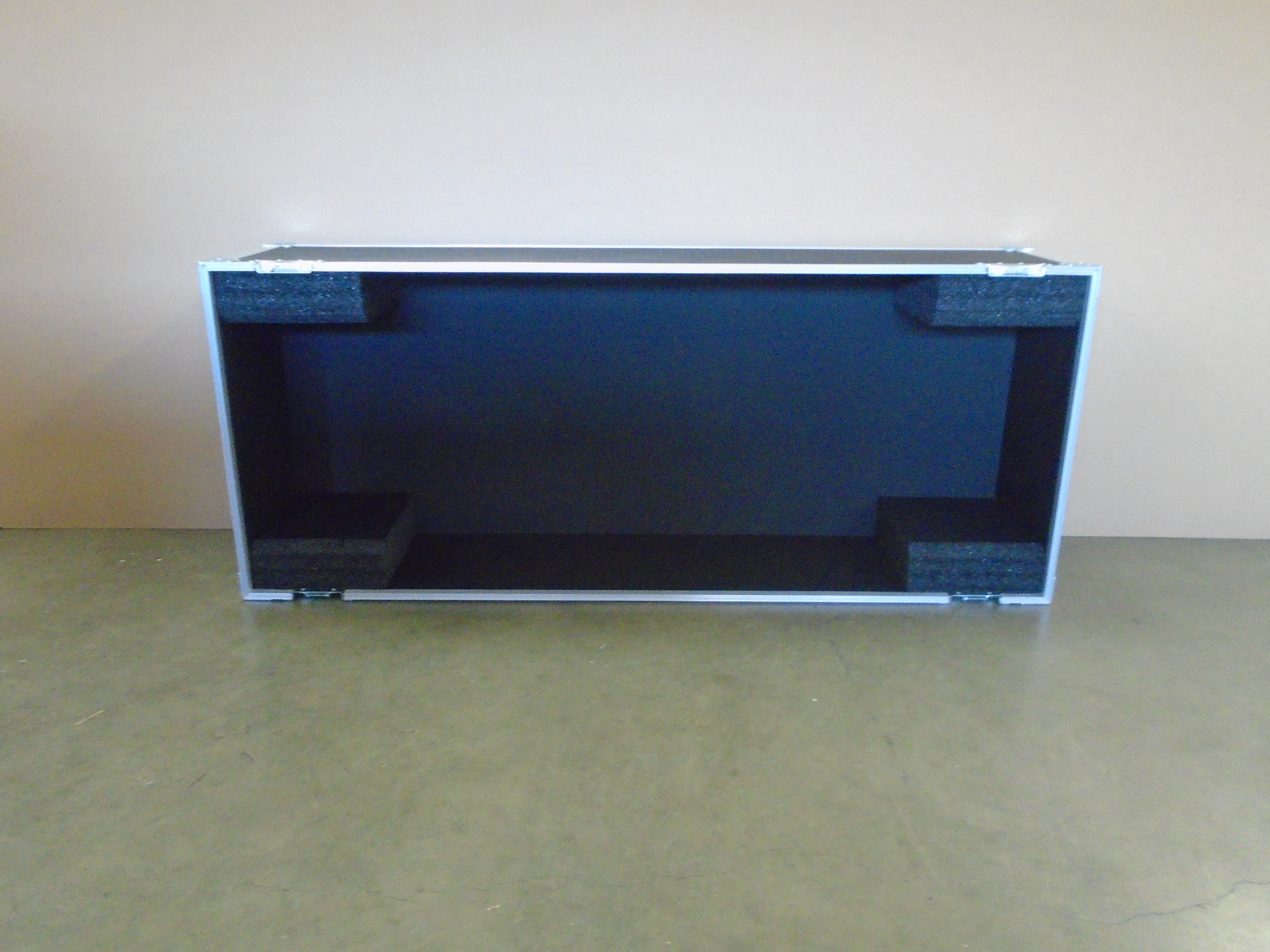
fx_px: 954
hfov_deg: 67.3
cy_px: 476
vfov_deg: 53.1
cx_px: 635
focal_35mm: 26
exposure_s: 1/30
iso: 800
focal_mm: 4.6
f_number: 3.2
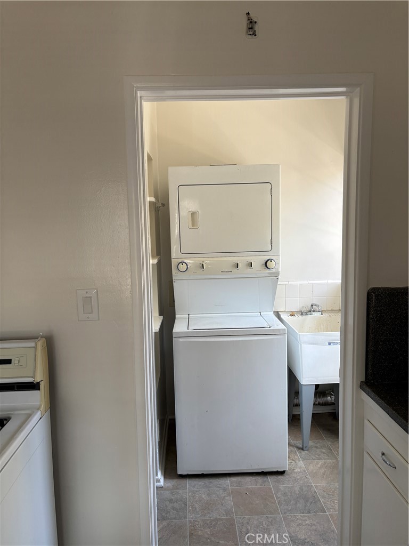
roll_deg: -0.4
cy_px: 273
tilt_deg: -5.1
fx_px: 410
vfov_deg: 67.3
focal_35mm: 26
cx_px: 204
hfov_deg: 53.1
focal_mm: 5.96
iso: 80
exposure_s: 1/121
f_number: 1.6
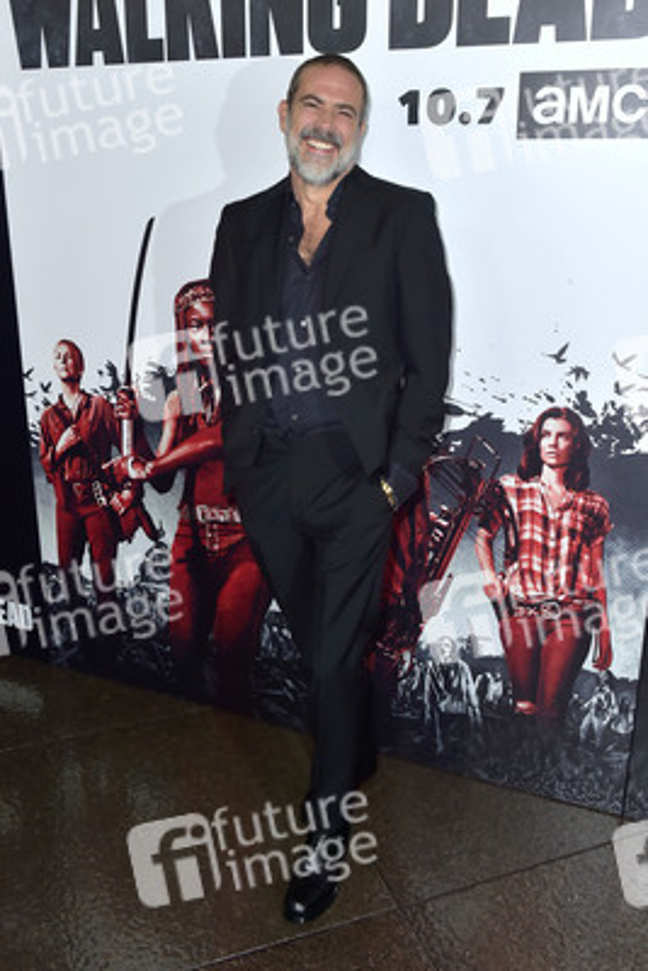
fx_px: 782
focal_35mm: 29
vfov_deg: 63.6
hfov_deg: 45.0
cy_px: 486
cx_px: 324
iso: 400
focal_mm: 29
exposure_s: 1/200
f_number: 5.6
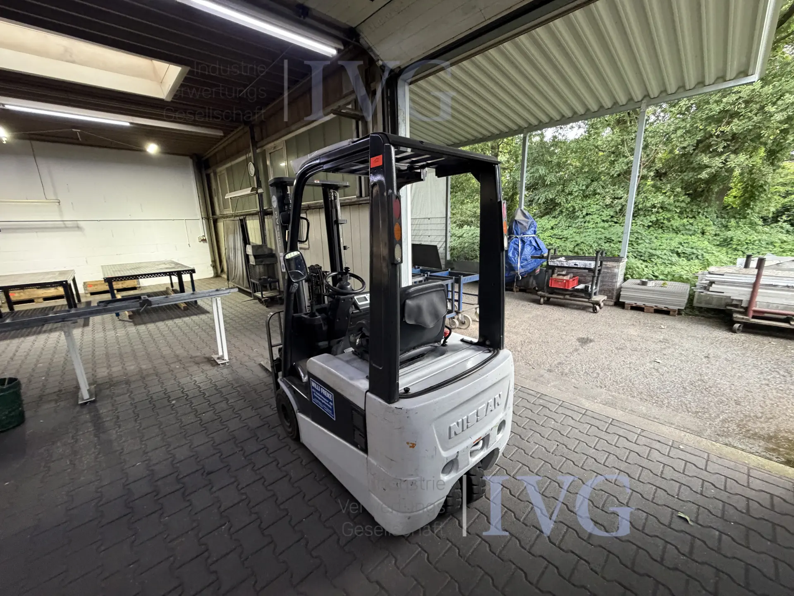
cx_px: 397
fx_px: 321
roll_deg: +1.2
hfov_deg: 102.1
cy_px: 298
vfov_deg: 85.7
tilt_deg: -9.4
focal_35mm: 14
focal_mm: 2.22
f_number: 2.2
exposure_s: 1/60
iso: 320
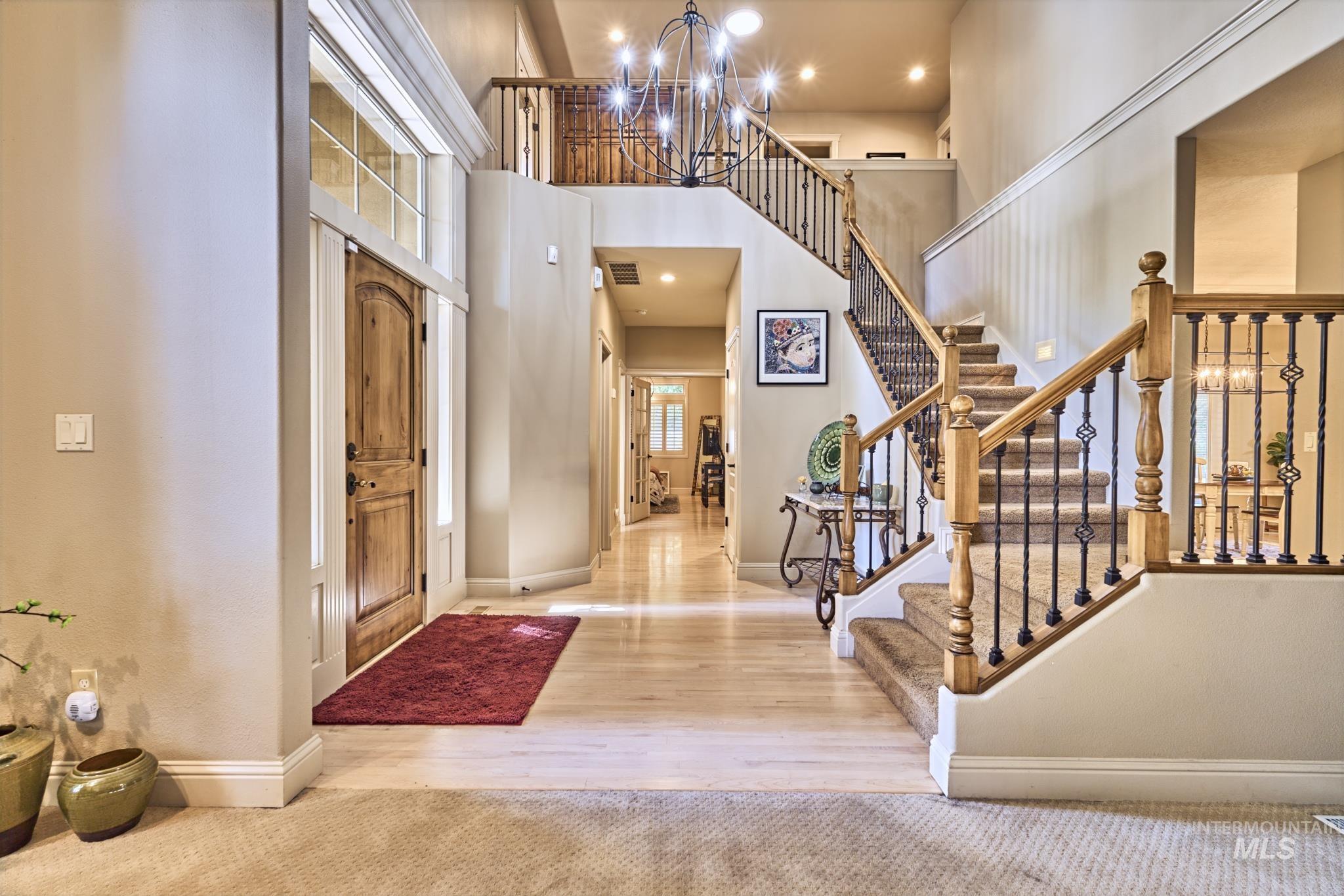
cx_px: 672
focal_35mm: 16
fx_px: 597
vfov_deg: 73.7
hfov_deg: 96.7
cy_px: 448
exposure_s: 1/8
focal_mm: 16
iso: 125
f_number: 8
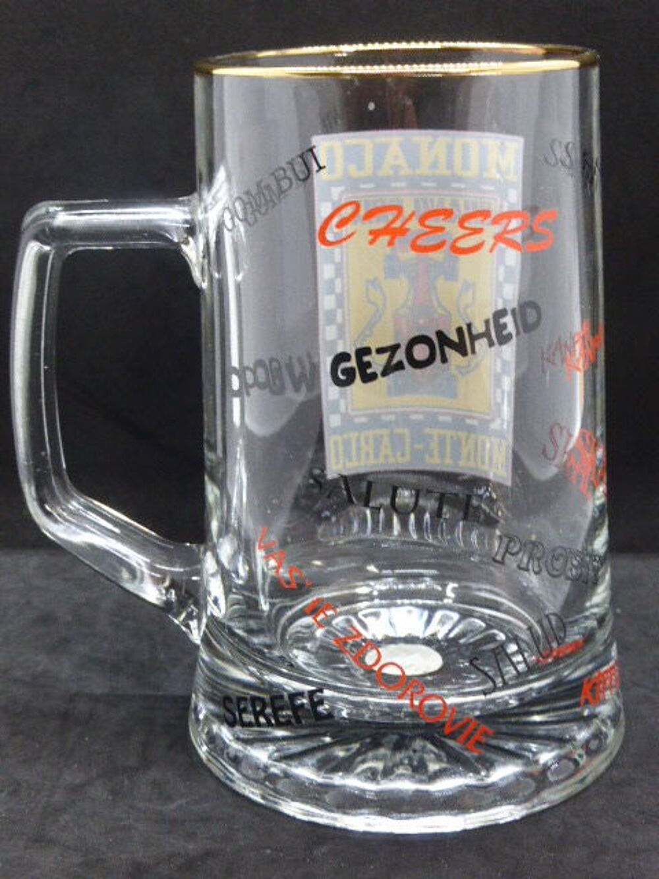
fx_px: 1548
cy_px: 440
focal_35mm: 61
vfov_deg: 31.7
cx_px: 330
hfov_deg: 24.0
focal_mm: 10.3
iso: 400
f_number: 4.7
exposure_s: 1/20
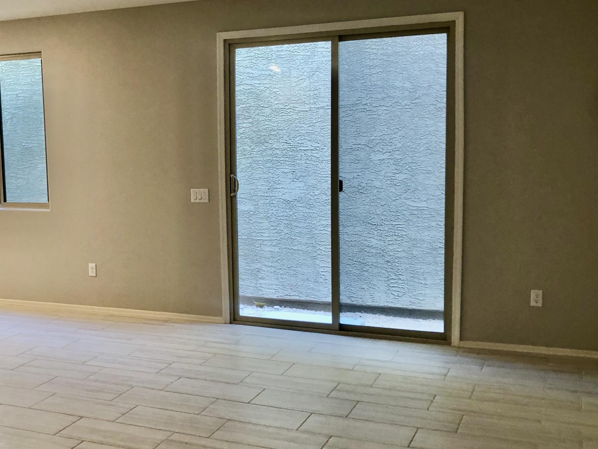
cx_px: 152
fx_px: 795
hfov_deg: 40.1
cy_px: 222
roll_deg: +1.9
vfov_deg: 31.5
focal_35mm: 46
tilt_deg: -9.7
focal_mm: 3.99
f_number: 1.8
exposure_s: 1/17
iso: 40
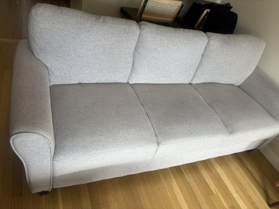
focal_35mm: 26
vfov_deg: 53.1
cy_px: 104
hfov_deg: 67.3
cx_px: 140
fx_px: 210
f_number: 1.6
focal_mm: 5.96
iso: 64
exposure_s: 1/121
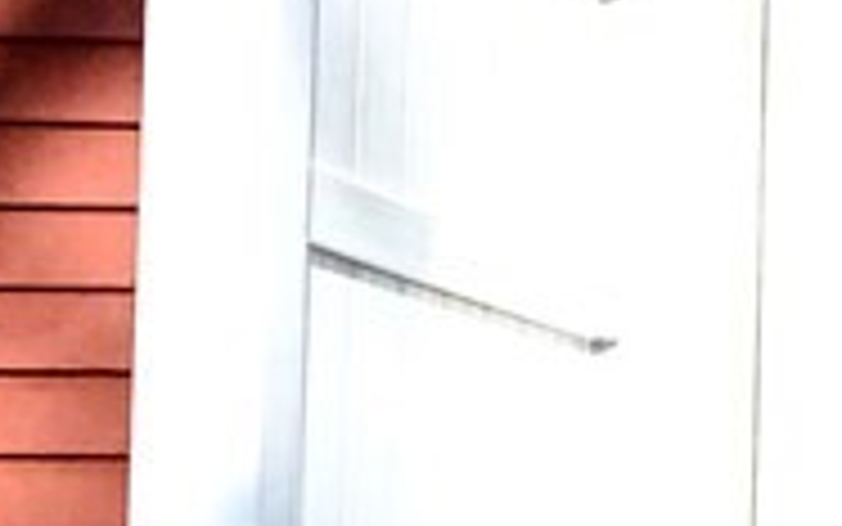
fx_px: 3466
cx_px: 2098
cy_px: 328
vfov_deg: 8.7
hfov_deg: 11.3
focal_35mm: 151
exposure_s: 1/3984
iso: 32
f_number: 1.8
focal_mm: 4.25
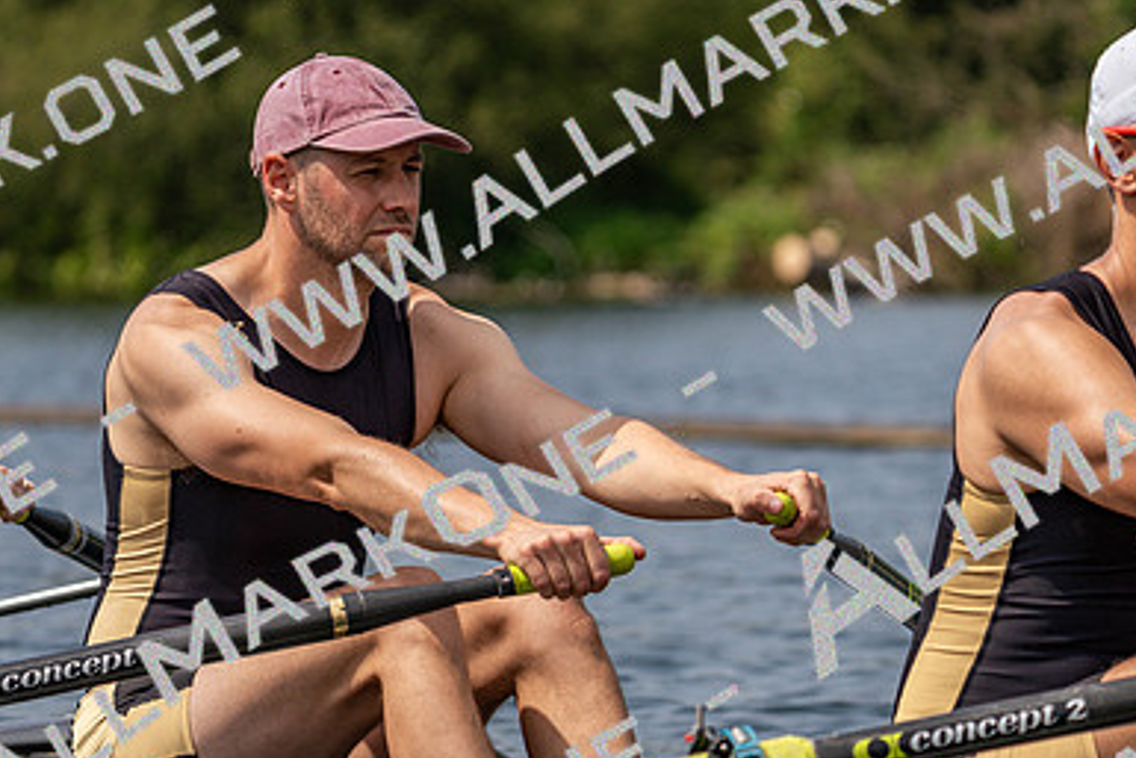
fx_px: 9501
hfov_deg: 6.8
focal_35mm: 301
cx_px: 549
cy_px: 400
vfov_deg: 4.6
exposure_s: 1/1600
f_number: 5.6
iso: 200
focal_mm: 200
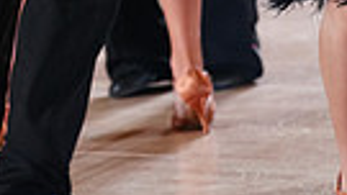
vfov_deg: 2.1
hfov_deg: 3.7
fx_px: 5319
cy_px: -411
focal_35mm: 578
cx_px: 343
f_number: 2.8
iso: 2500
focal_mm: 128
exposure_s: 1/400
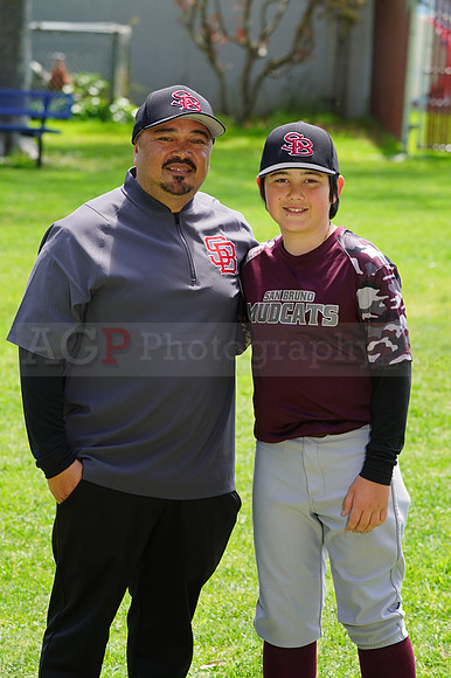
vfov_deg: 12.2
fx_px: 3179
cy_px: 339
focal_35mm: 169
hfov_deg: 8.1
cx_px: 226
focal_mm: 169
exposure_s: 1/160
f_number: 8
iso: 200
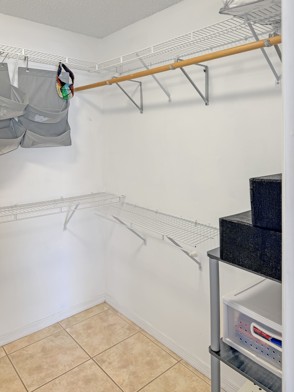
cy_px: 196
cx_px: 147
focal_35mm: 24
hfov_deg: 56.8
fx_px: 272
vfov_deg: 71.6
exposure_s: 1/60
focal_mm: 6.76
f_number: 1.78
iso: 125
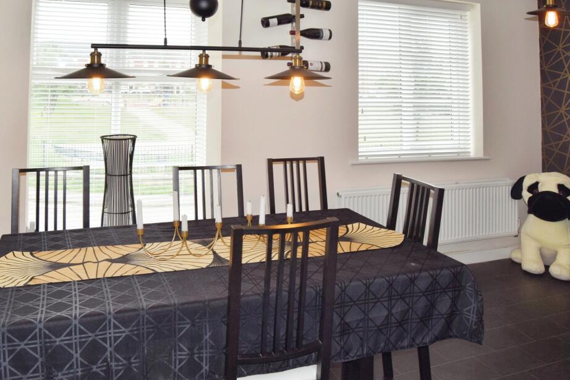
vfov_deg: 43.6
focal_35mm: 30
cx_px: 267
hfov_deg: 61.9
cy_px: 204
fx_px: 475
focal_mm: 18
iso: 560
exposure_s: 1/125
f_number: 5.6
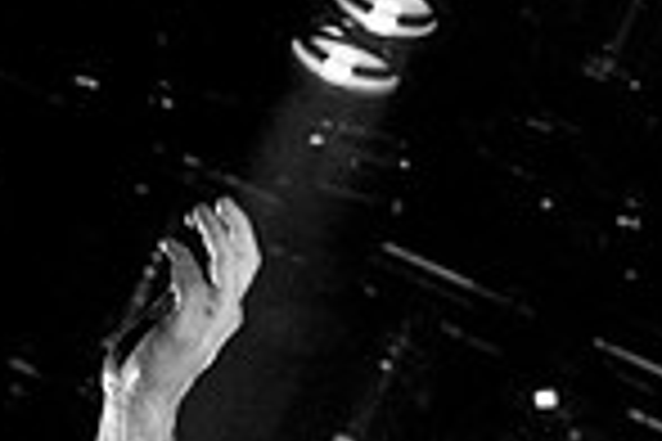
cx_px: -383
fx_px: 5663
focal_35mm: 308
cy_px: 659
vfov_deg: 4.4
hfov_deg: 6.6
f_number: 3.2
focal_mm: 52
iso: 800
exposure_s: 1/125
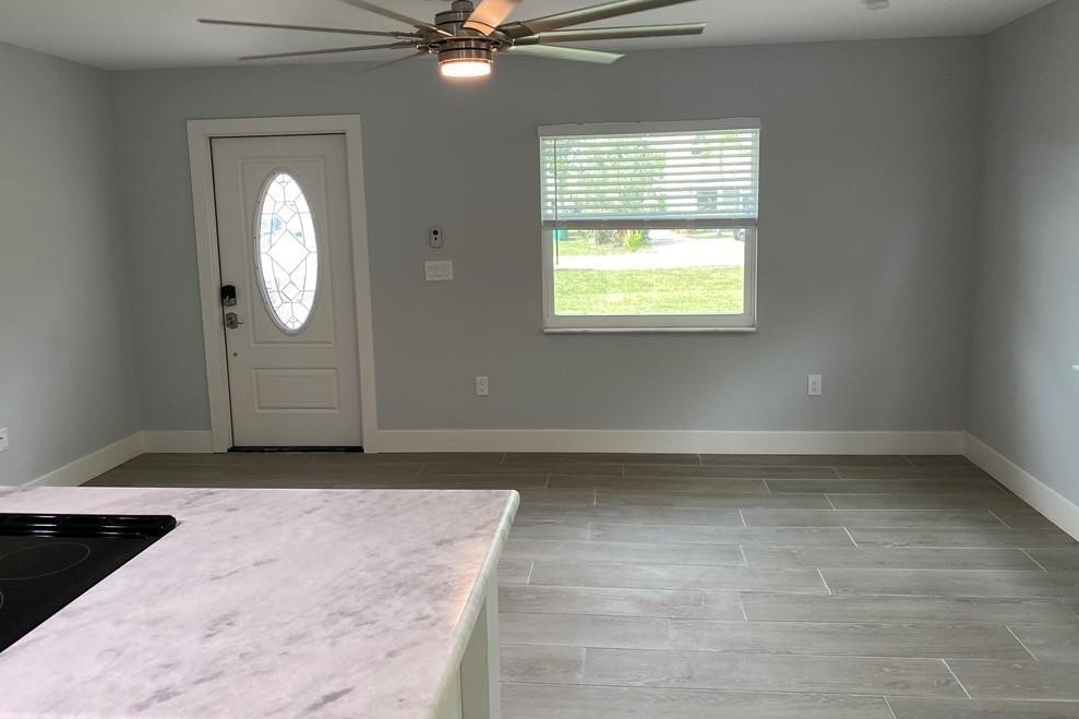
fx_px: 839
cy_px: 333
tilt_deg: -8.2
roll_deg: +0.8
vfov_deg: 46.4
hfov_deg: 65.5
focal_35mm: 28
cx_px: 551
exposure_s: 1/120
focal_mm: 4.25
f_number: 1.8
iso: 100
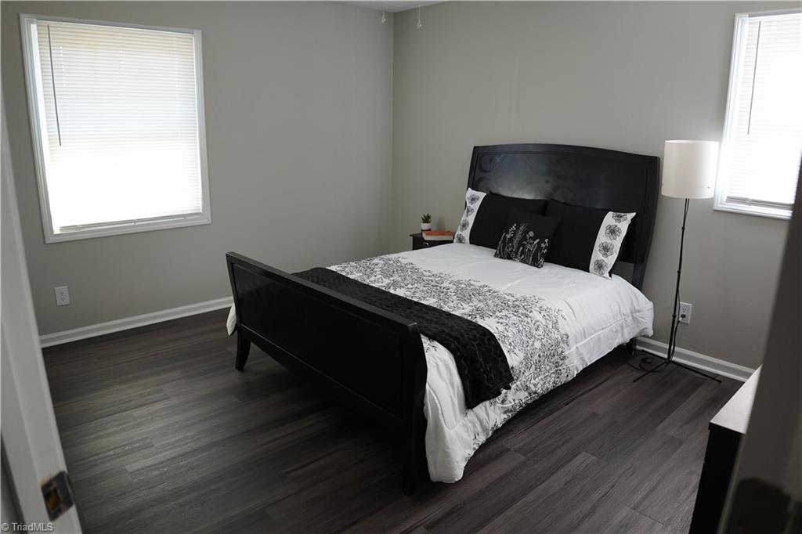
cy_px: 267
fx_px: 534
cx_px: 401
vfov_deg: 53.1
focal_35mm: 24
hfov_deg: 73.8
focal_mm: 24
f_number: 2.8
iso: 1600
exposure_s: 1/160
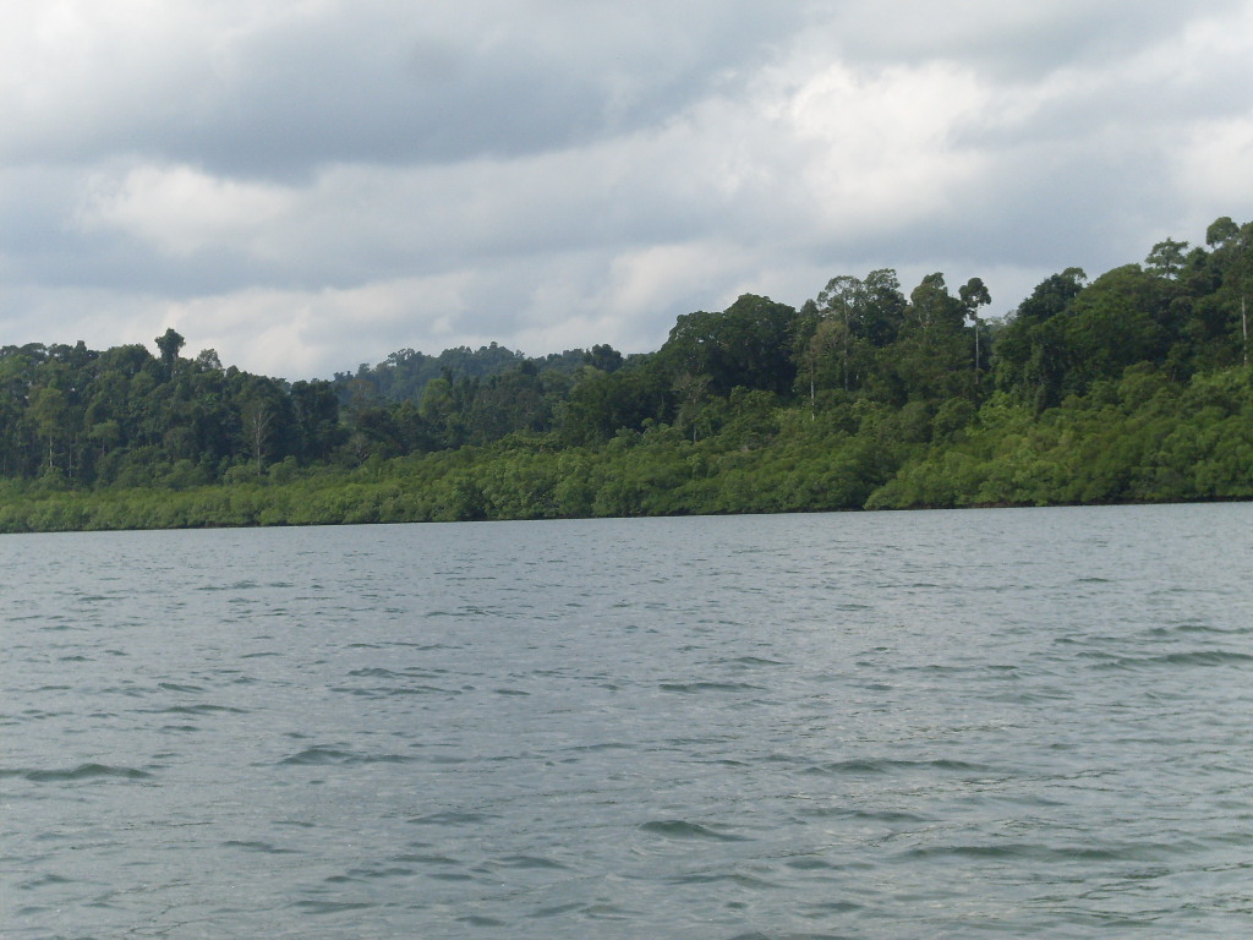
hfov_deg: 21.3
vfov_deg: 16.1
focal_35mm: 92
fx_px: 3330
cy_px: 470
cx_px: 626
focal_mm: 15.3
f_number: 4.4
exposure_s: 1/1000
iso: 80
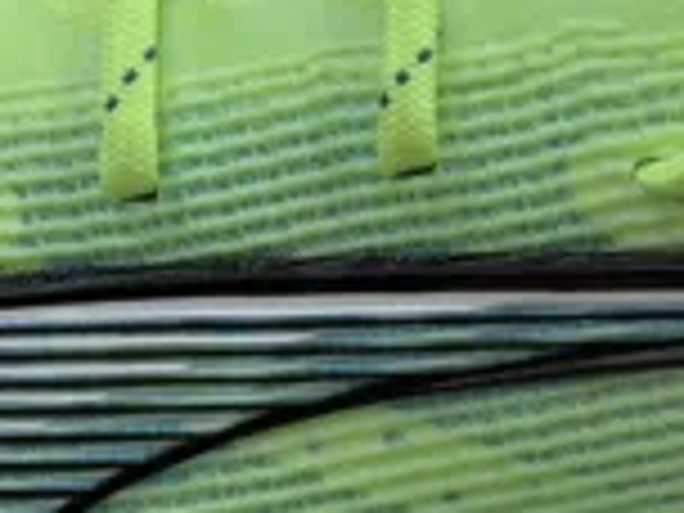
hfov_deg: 13.4
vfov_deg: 10.1
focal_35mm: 147
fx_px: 2905
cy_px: 68
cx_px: 360
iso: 125
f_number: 1.78
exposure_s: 1/60
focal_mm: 6.76
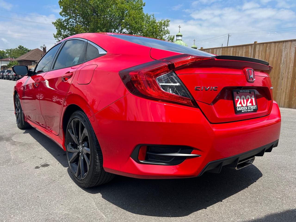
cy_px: 111
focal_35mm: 26
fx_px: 222
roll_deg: -1.6
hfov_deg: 67.3
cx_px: 148
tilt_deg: -8.9
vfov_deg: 53.1
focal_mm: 5.7
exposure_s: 1/2208
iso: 50
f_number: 1.5
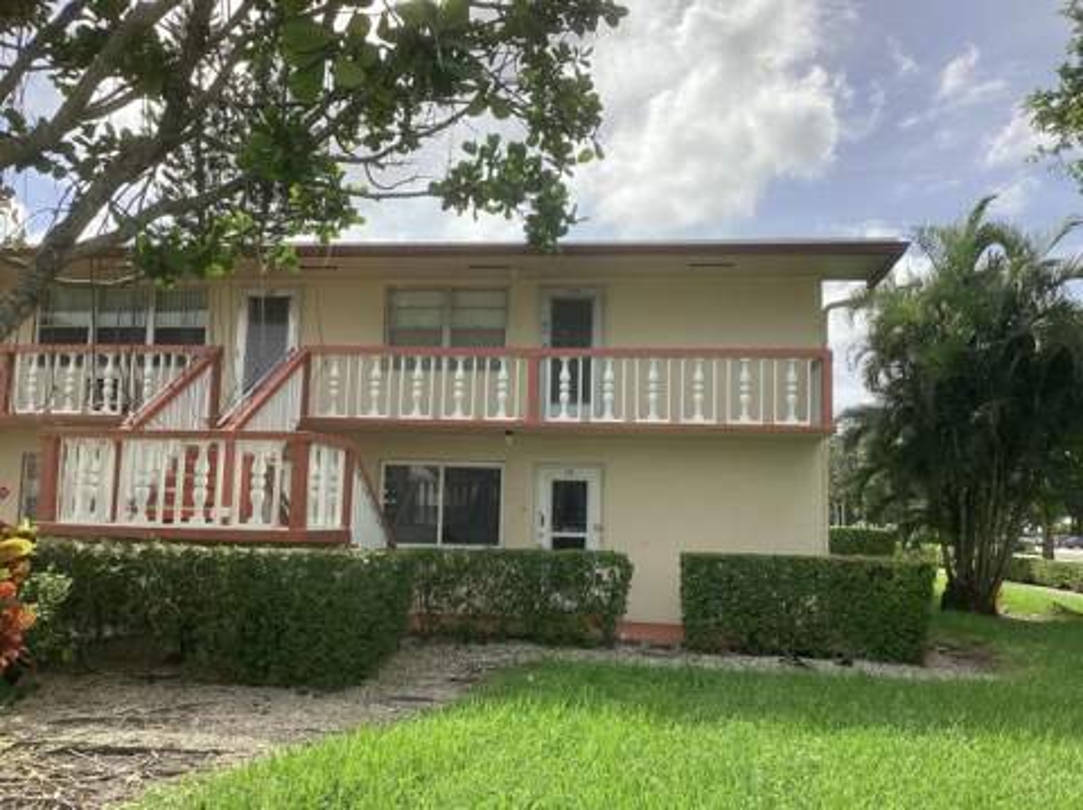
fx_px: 969
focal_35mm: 31
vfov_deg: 45.4
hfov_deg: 58.4
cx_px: 542
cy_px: 405
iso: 25
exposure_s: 1/1235
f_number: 2.4
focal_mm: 3.3
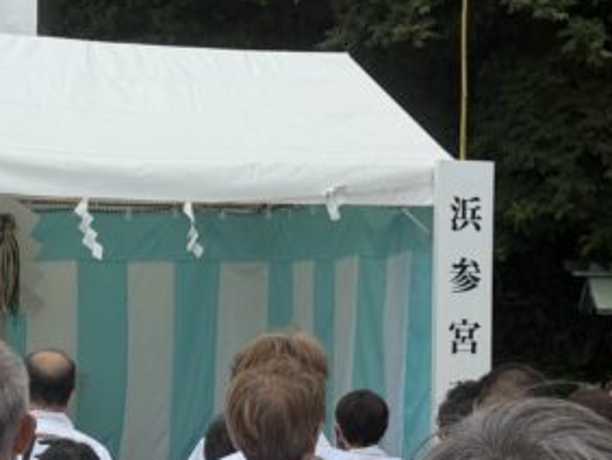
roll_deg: -0.7
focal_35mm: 87
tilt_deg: -0.4
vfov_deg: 16.9
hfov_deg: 22.3
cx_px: 152
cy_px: 319
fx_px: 1539
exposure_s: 1/3584
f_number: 1.78
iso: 80
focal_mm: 6.76
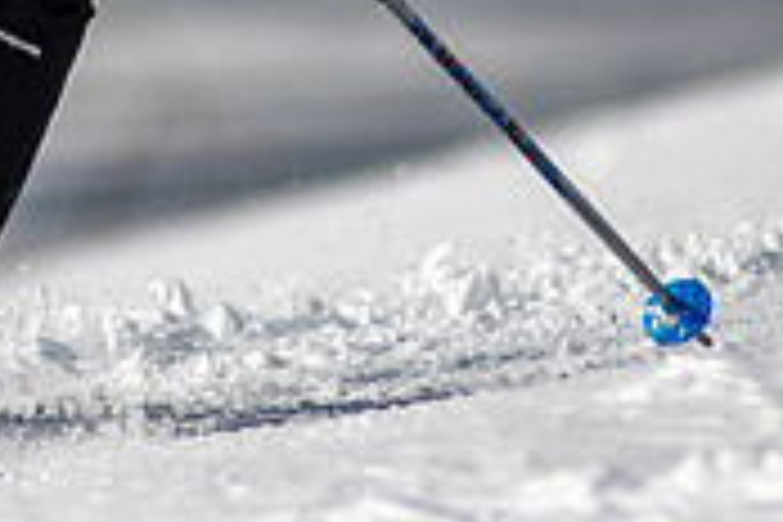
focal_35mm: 1734
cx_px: 90
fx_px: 37712
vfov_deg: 0.8
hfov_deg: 1.2
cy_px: -322
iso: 100
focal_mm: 300
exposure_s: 1/6400
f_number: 2.8
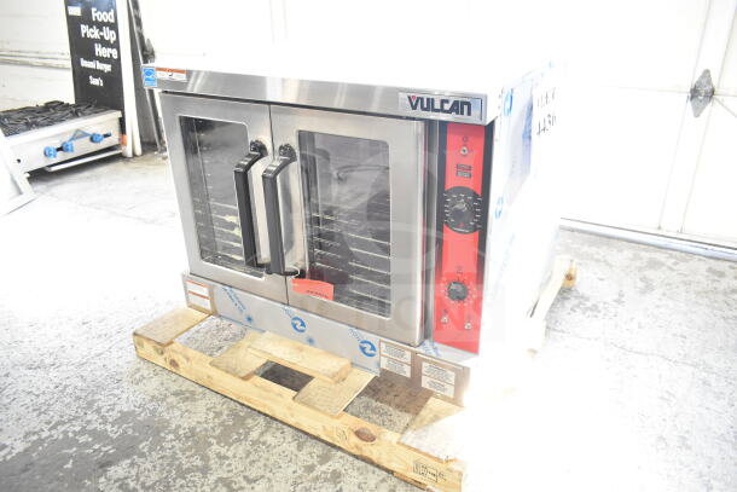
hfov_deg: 67.4
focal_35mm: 27
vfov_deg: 48.0
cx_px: 368
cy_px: 246
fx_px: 553
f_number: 5
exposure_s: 1/100
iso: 1600
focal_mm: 18
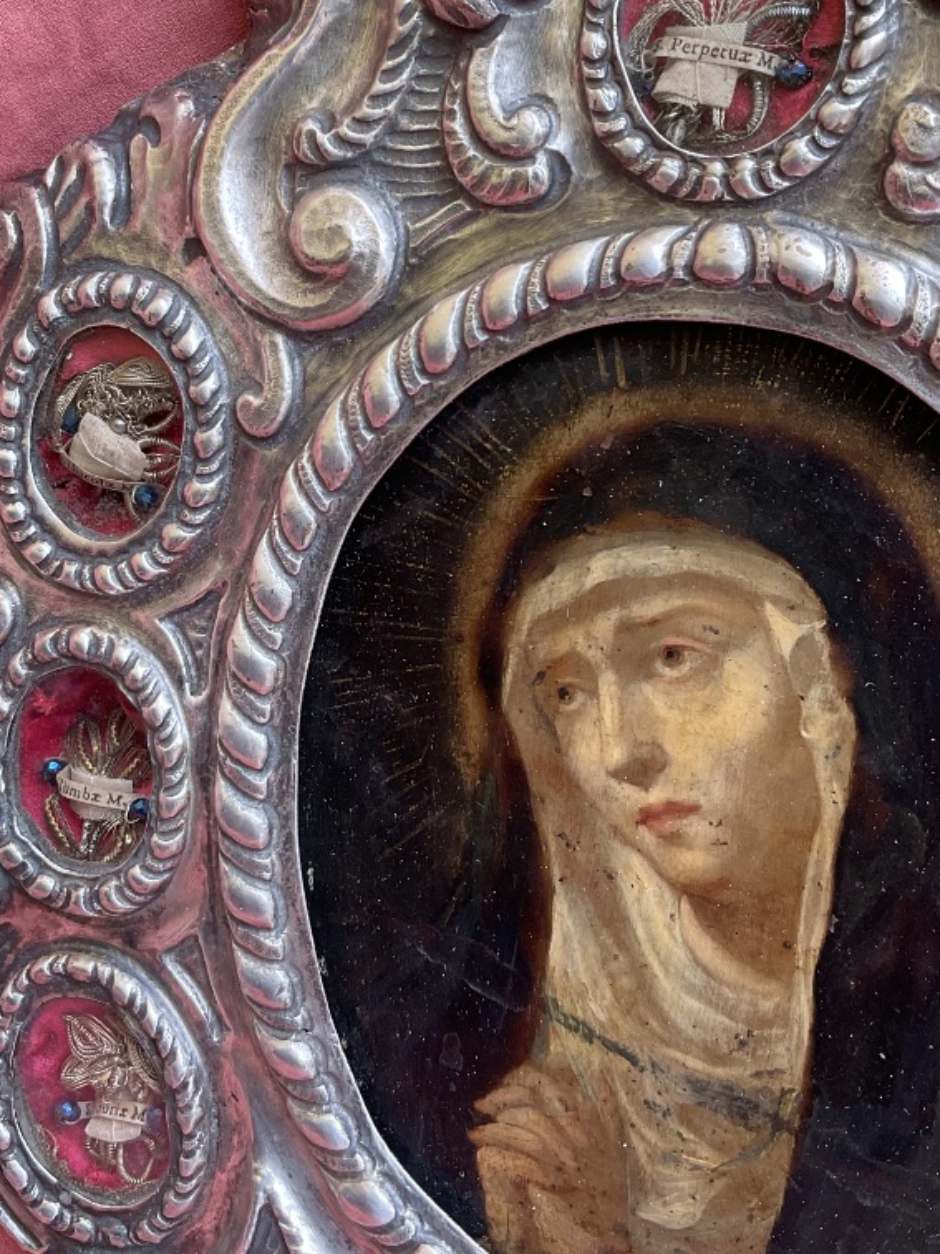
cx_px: 409
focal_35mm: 46
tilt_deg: -6.3
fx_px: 1667
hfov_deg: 31.5
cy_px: 497
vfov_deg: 41.1
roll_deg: -2.9
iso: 32
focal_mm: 3
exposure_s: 1/120
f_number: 1.8
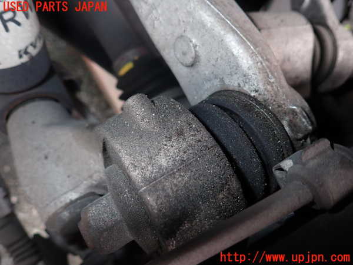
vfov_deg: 54.9
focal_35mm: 25
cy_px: 132
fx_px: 255
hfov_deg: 69.4
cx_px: 176
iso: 200
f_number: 5.6
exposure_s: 1/30
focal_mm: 4.5
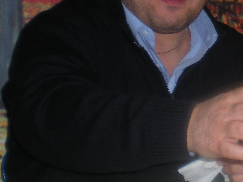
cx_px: 341
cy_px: 81
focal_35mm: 125
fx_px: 877
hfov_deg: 14.9
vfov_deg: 11.9
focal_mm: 6.3
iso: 94
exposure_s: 1/60
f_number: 3.1
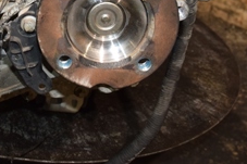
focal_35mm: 76
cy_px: -24
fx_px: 521
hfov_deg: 25.8
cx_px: 22
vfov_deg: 17.2
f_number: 5
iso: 800
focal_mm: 18
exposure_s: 1/60
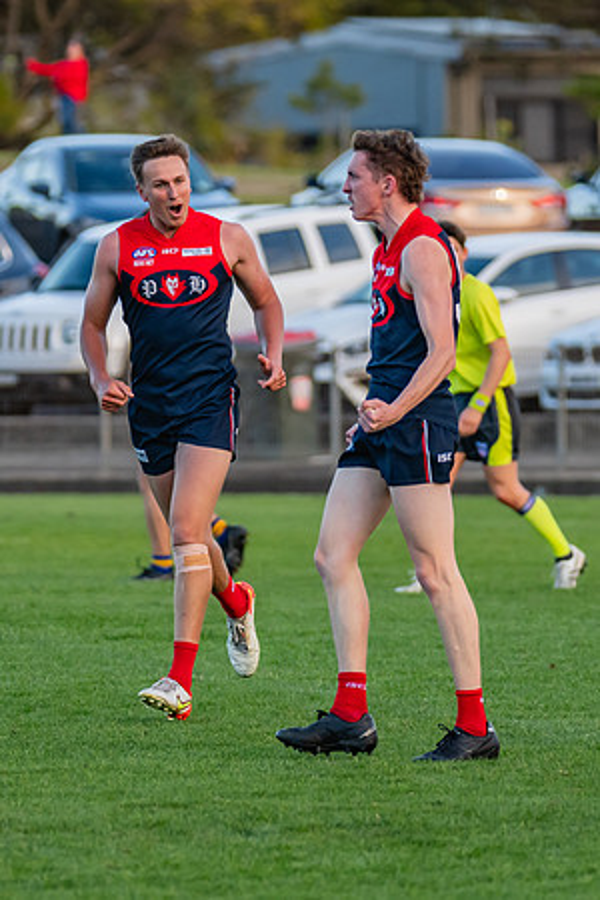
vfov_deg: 4.1
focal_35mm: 501
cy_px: 359
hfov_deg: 2.7
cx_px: 291
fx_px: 12512
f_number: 4
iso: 1000
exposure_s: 1/1250
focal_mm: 250
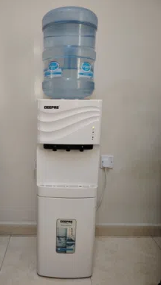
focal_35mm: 27
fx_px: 205
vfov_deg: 69.8
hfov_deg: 42.3
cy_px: 147
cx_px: 53
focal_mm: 5.25
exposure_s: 1/33.3
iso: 1234
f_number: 1.75
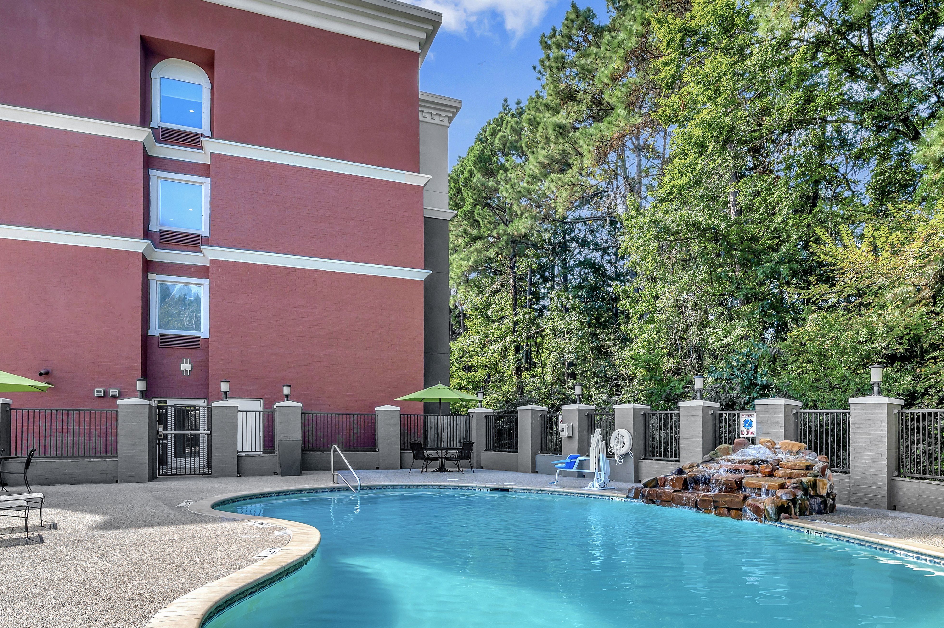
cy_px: 424
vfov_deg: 53.8
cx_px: 526
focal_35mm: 23
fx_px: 603
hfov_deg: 75.9
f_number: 8
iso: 320
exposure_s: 1/125
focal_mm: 15
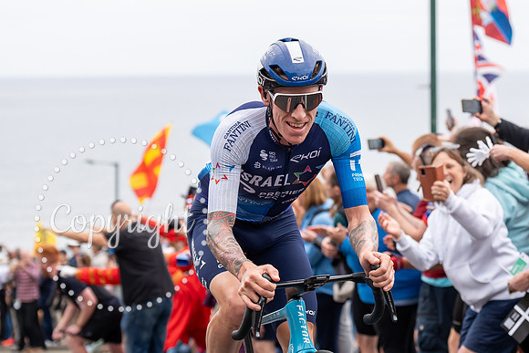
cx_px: 314
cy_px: 111
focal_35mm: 106
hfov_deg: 19.2
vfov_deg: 12.9
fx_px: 1560
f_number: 3.5
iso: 320
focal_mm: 70
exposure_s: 1/1000
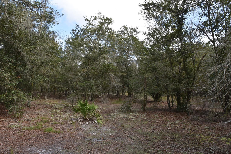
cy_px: 79
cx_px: 116
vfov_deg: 51.3
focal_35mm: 25
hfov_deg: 71.5
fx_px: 160
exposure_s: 1/200
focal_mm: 24
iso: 1250
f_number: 6.3
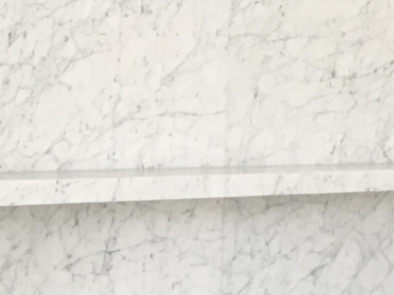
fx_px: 1058
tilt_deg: -6.7
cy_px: 259
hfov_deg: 20.1
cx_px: -39
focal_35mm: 93
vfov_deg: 15.7
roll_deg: -1.4
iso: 32
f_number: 2.2
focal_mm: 4.15
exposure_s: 1/33
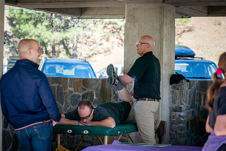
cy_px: 75
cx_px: 127
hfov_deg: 16.7
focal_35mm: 123
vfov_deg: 11.2
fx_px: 770
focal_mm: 108
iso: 250
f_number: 4
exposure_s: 1/500
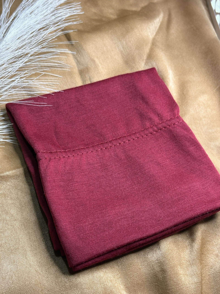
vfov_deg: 36.8
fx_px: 441
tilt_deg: -60.1
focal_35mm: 52
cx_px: 110
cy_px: 147
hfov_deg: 28.0
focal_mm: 5.96
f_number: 1.6
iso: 125
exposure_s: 1/48
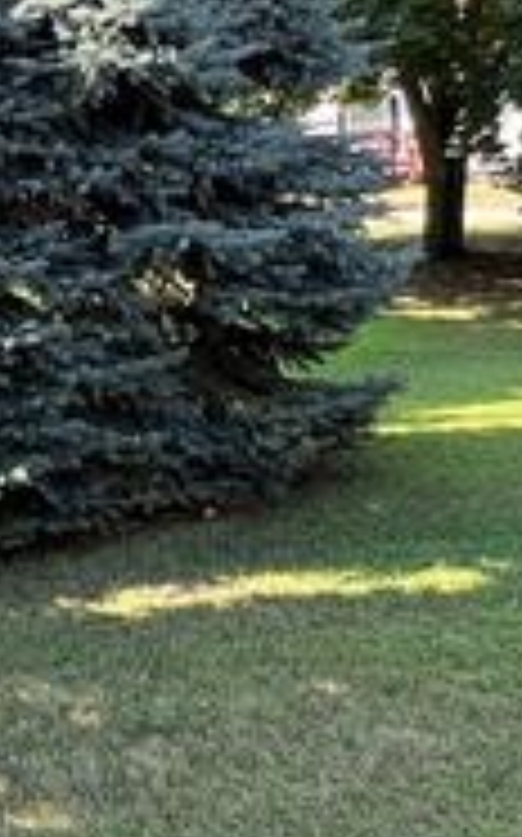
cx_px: 194
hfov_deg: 17.1
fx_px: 1733
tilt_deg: -5.7
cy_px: 320
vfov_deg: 27.1
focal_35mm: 76
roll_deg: +3.4
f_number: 1.8
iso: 32
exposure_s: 1/119
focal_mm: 1.57
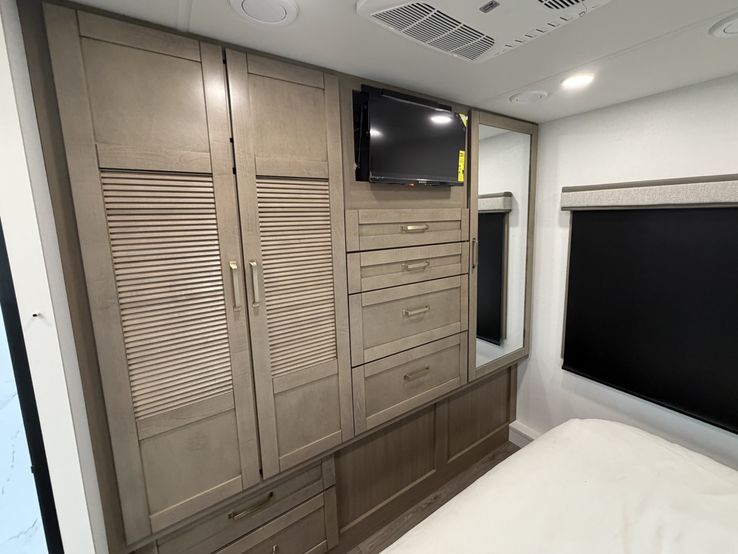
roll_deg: +1.1
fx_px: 320
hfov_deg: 98.1
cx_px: 389
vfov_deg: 81.7
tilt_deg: -7.8
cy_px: 258
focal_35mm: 15
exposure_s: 1/60
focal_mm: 2.22
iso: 320
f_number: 2.2
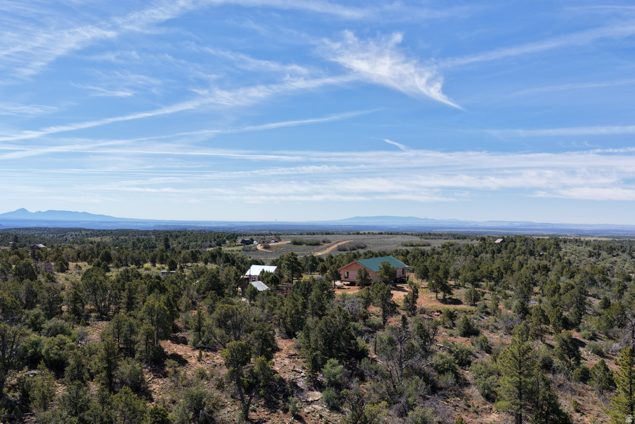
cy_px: 212
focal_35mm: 28
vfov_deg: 46.4
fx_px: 494
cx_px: 318
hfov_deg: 65.5
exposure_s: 1/2000
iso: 250
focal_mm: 14.45
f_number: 2.8
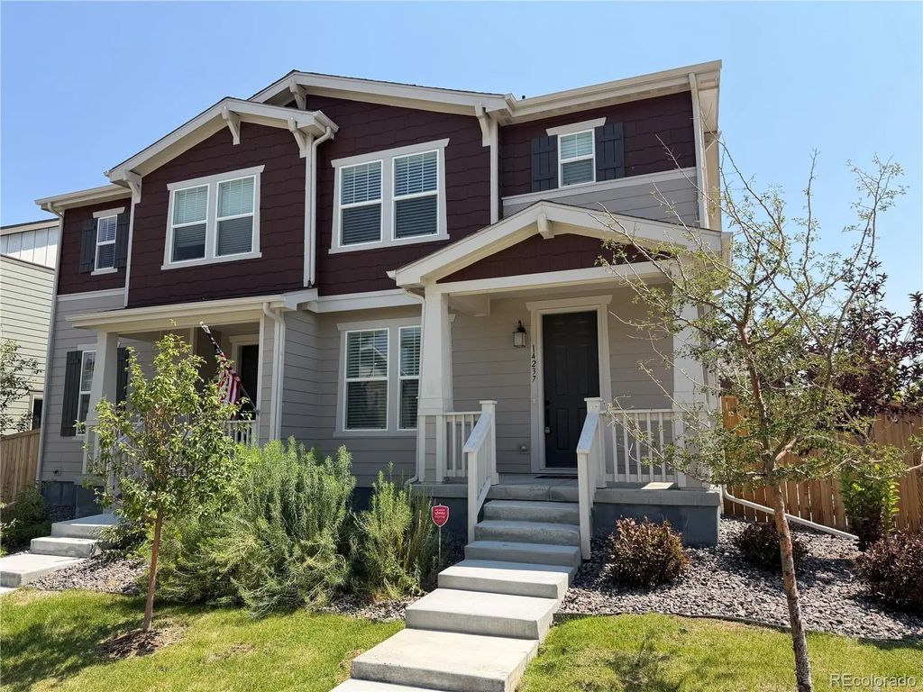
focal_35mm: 24
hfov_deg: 71.6
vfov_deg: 56.8
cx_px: 462
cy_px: 346
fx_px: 640
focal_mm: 6.76
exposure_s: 1/2801
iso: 80
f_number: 1.78
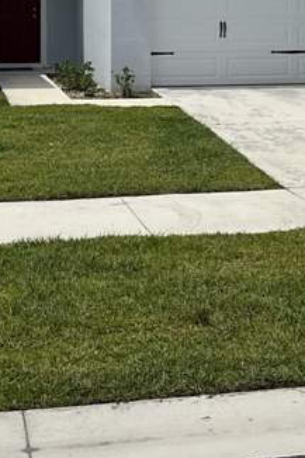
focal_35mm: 74
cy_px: 51
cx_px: 125
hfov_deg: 18.4
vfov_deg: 26.5
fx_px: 941
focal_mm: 3
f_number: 1.8
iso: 25
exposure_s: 1/4785
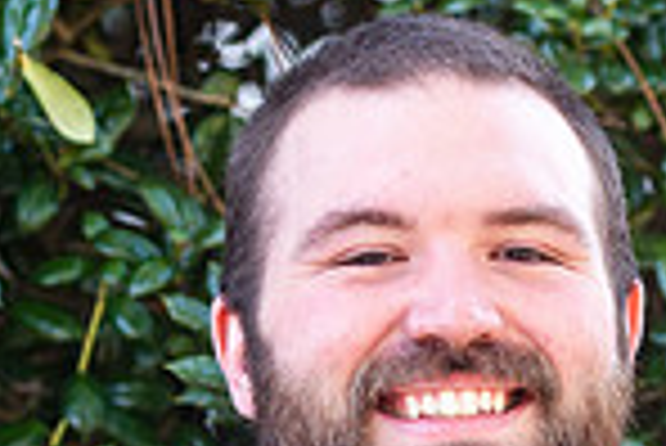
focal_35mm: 389
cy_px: 701
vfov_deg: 3.5
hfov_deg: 5.3
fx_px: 7203
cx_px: 792
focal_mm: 92
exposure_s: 1/250
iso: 160
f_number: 3.5
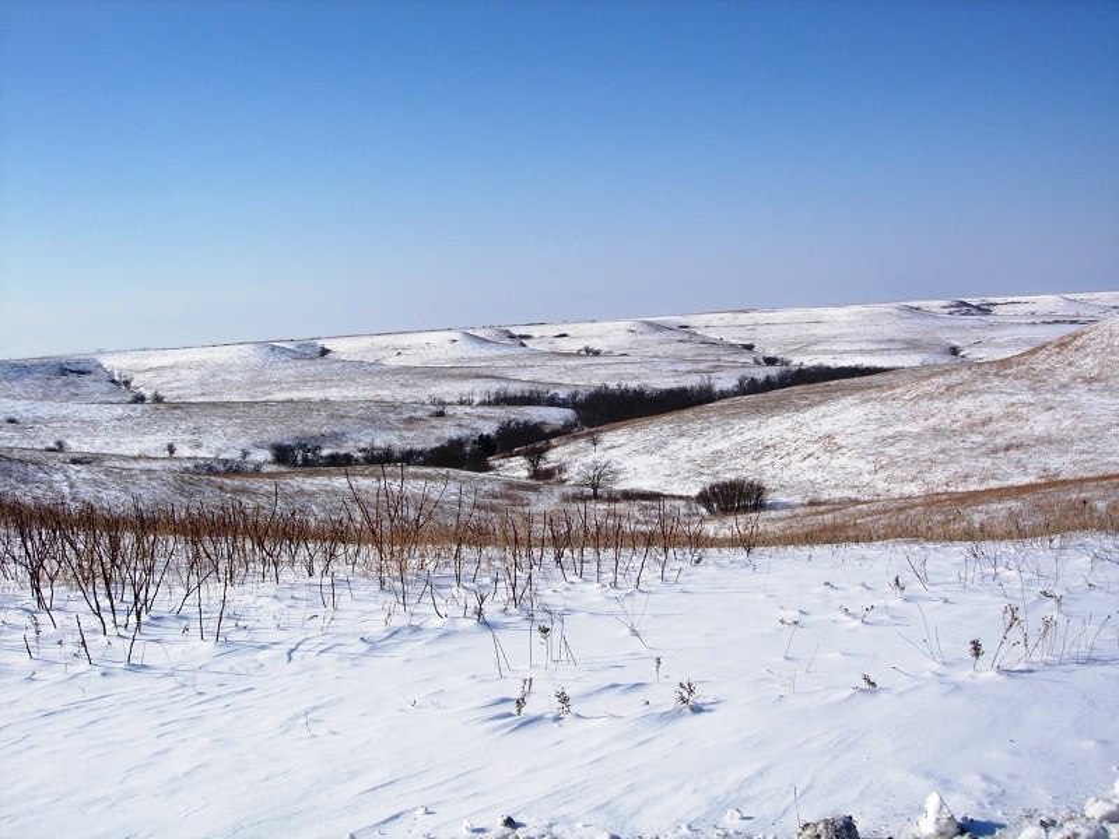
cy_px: 420
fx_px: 1228
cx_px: 560
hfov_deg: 49.0
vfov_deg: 37.7
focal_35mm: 38
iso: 64
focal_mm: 7.8
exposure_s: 1/1579
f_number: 4.8
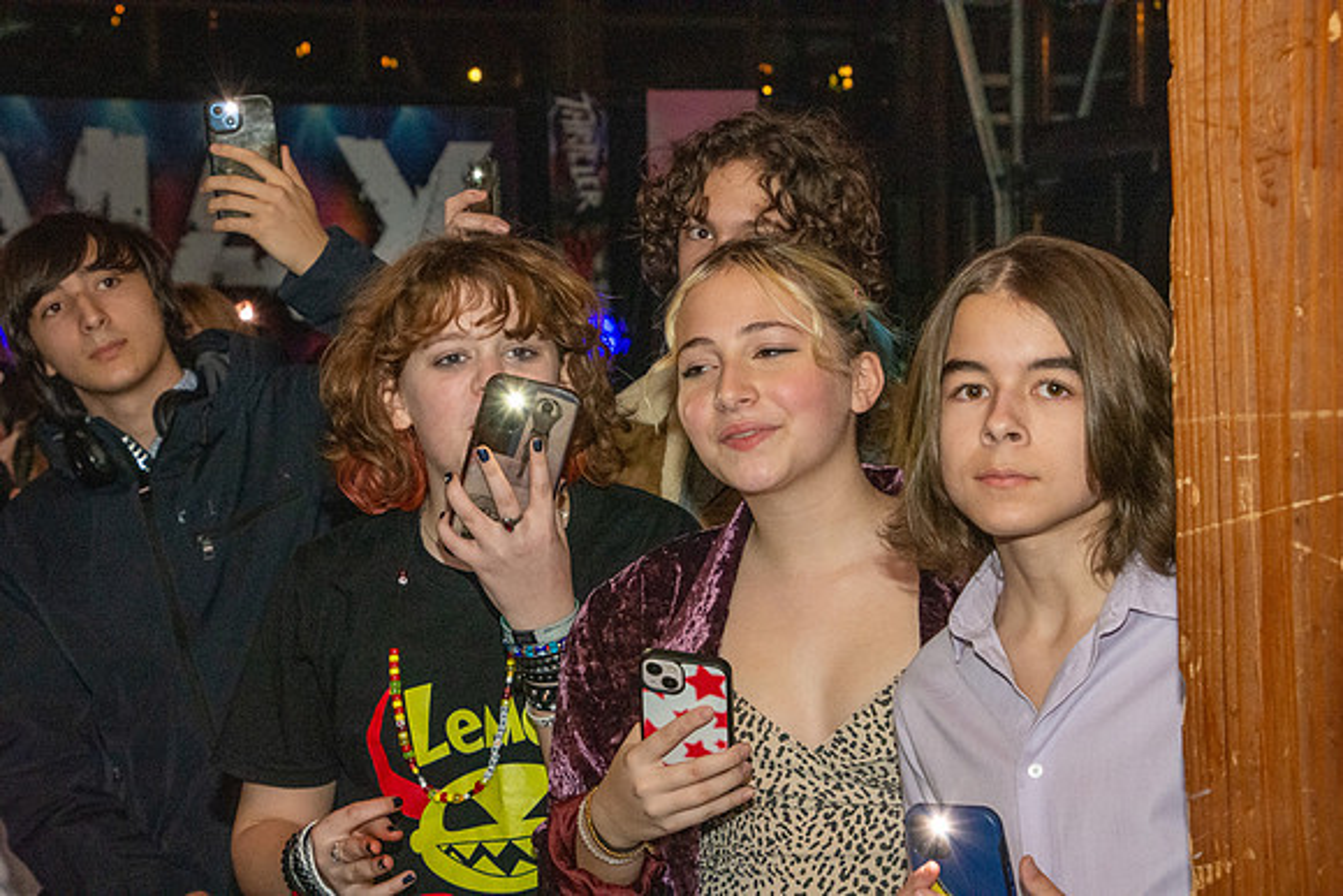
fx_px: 4198
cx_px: 672
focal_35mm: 112
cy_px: 448
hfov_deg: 18.2
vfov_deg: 12.2
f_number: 9
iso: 4000
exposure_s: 1/160
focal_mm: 75
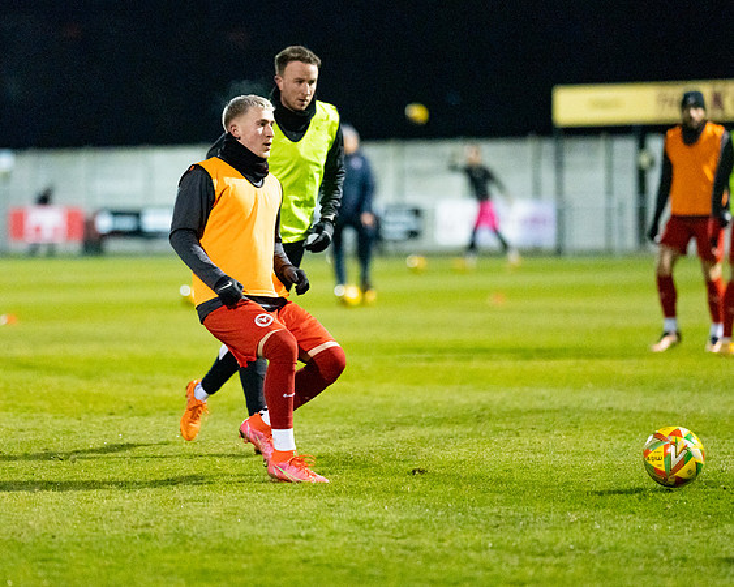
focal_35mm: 177
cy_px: 267
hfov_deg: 10.9
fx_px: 3846
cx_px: 260
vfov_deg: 8.7
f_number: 1.8
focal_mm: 135
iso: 8000
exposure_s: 1/2500
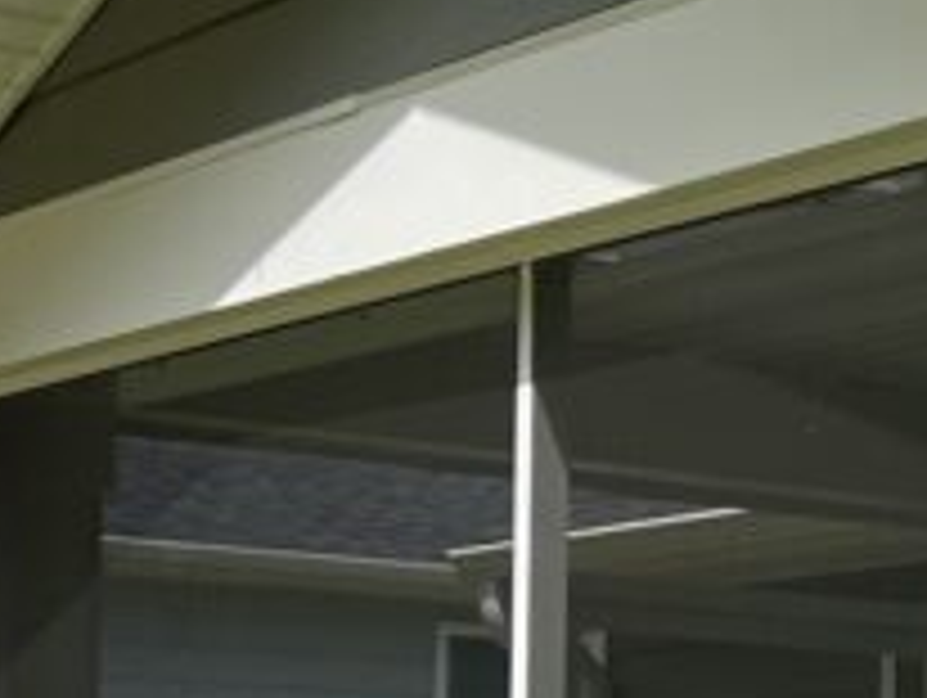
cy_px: 865
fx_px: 3459
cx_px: 1620
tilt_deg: +3.0
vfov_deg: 11.3
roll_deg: -2.3
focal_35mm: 129
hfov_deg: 13.8
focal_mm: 5.7
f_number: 1.5
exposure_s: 1/3831
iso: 50
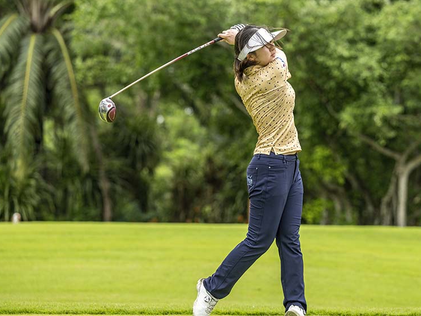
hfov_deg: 10.6
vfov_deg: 8.0
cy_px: 162
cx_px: 265
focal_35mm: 186
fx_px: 2262
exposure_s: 1/5000
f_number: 3.5
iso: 1250
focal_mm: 150
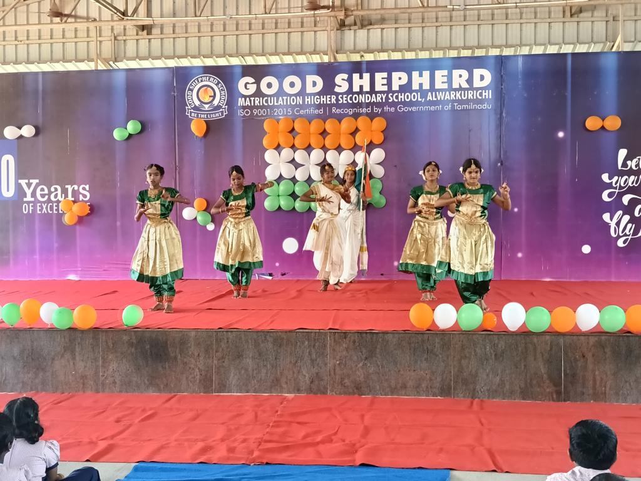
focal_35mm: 41
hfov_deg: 45.8
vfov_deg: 35.1
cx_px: 320
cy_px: 240
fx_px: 759
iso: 400
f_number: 1.8
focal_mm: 3.98
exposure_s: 1/50
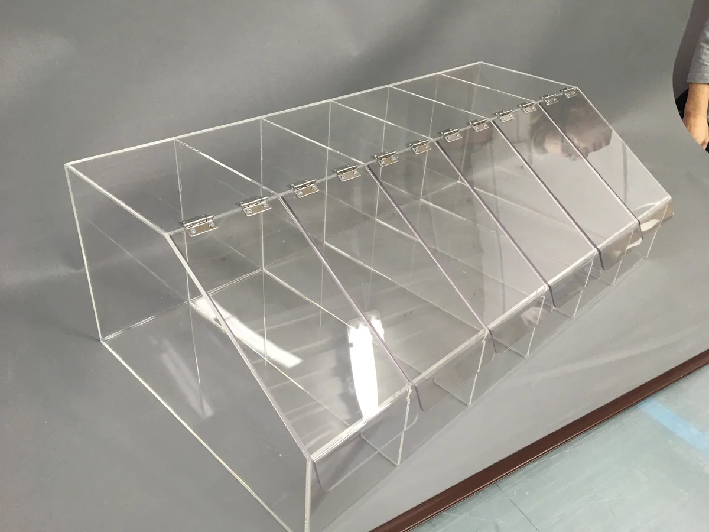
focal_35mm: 29
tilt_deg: -30.6
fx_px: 594
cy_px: 266
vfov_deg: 48.2
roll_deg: -5.9
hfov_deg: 61.7
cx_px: 354
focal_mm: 4.15
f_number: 2.2
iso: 100
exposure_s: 1/33
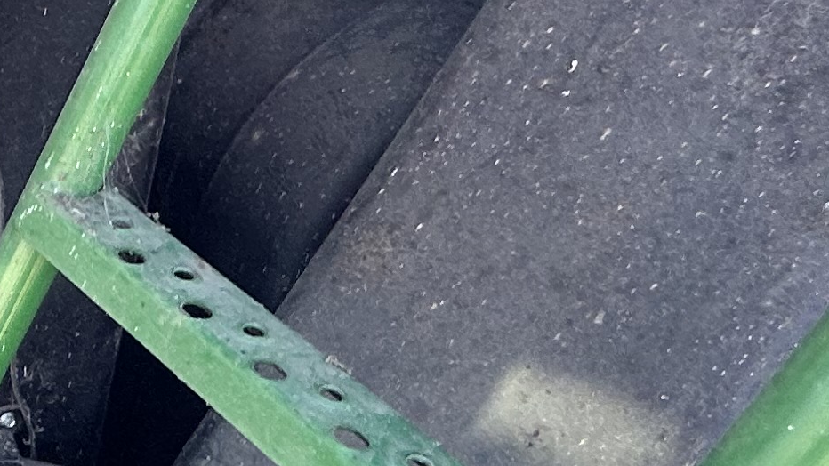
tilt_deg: -31.8
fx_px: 1451
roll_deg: +2.8
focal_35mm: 66
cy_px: 160
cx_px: -564
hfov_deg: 22.6
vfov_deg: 18.2
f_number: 2.2
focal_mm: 2.22
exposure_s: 1/99
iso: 40
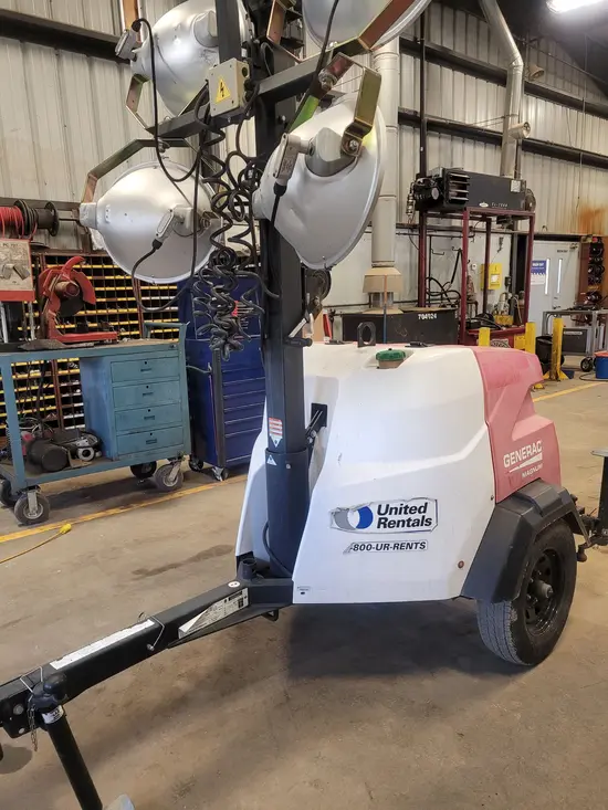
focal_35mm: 26
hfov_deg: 53.1
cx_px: 304
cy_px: 405
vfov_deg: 67.3
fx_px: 609
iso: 320
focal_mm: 5.4
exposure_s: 1/120
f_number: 1.8
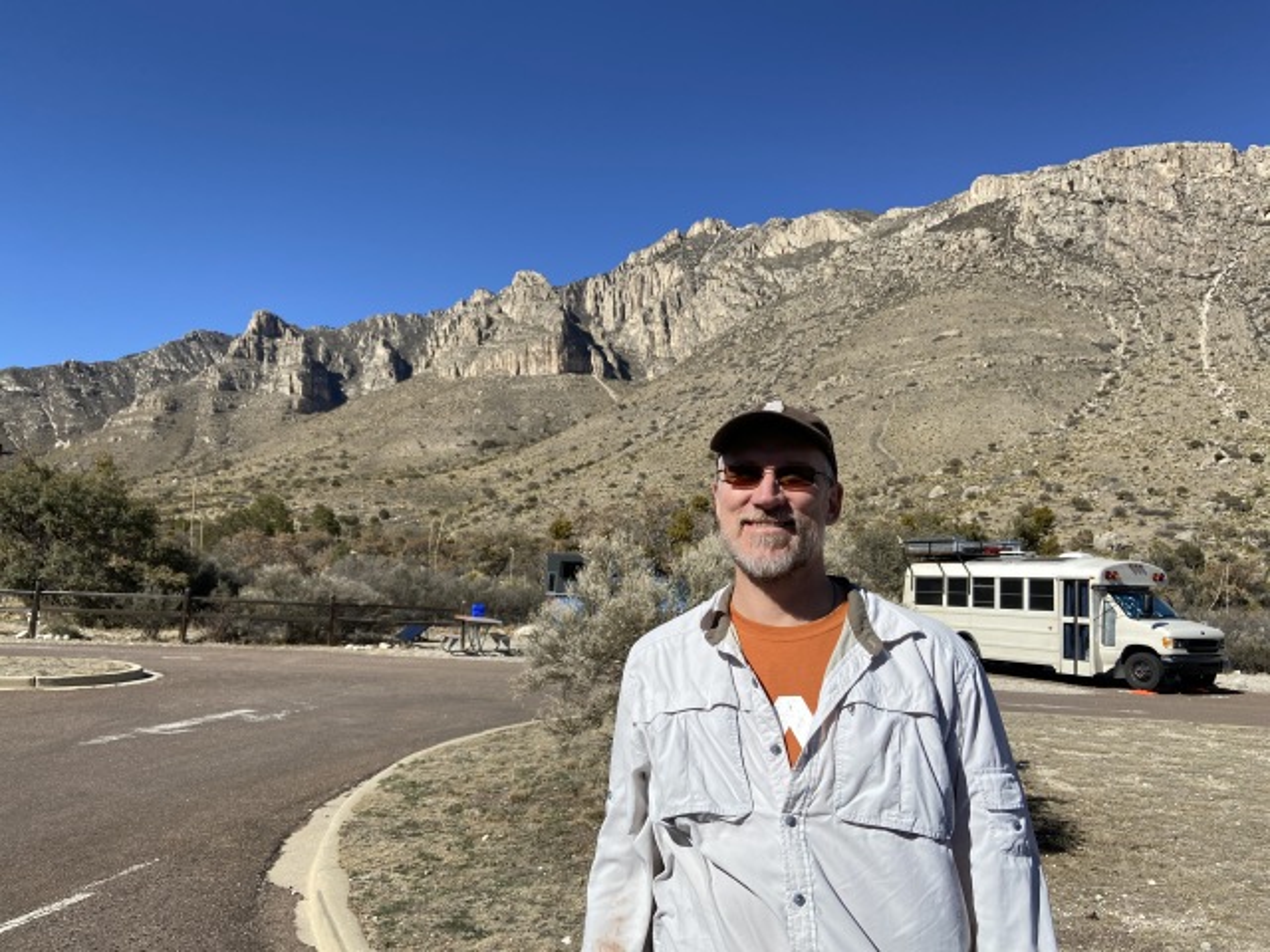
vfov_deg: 53.1
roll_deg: -0.2
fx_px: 954
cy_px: 476
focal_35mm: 26
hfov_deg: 67.3
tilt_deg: +7.2
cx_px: 635
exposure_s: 1/3509
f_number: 1.8
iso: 32
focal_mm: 4.25
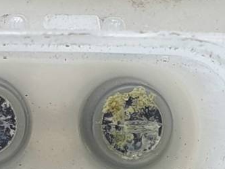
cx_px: 95
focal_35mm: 50
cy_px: 128
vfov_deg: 28.6
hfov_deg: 38.1
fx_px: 325
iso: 50
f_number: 2.4
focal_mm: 4.3
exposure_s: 1/101
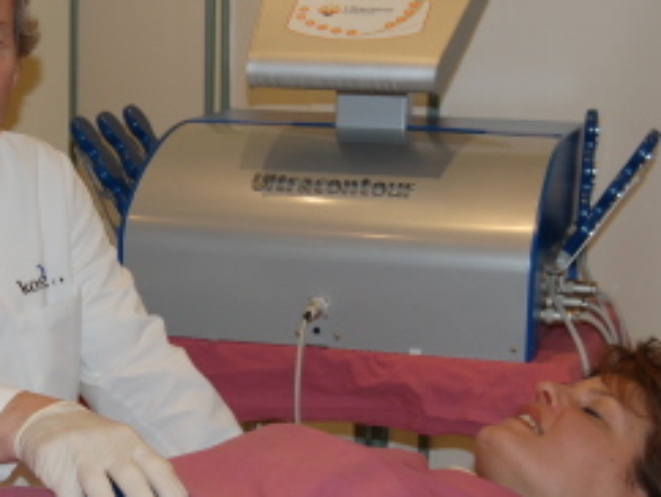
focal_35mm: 101
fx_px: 1931
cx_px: 134
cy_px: 279
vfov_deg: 14.7
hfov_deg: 19.2
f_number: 4.5
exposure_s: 1/60
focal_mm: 34
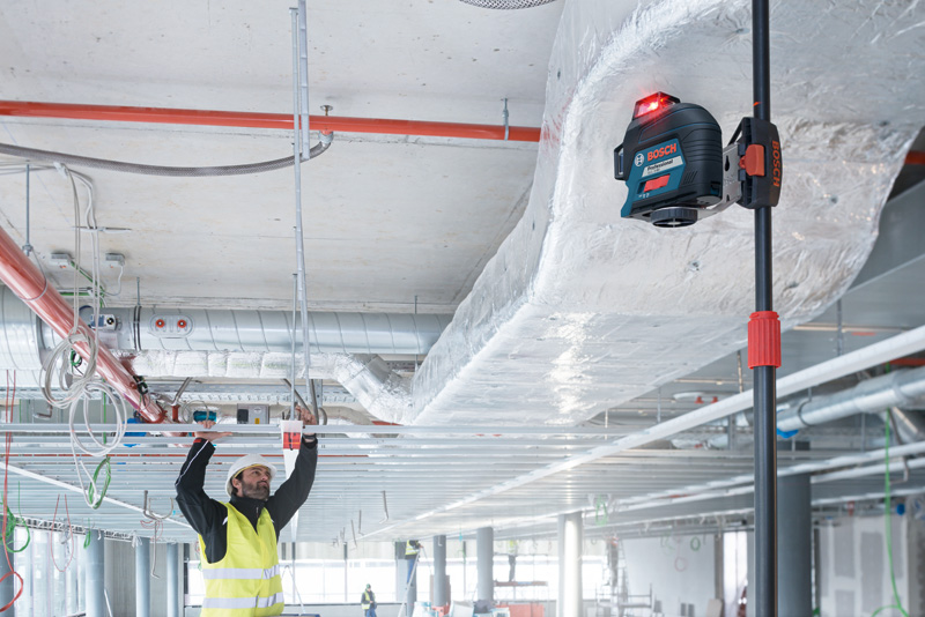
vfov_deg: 29.9
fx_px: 1157
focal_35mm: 45
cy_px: 308
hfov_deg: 43.6
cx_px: 462
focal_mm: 45
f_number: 10
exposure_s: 1/15
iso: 640
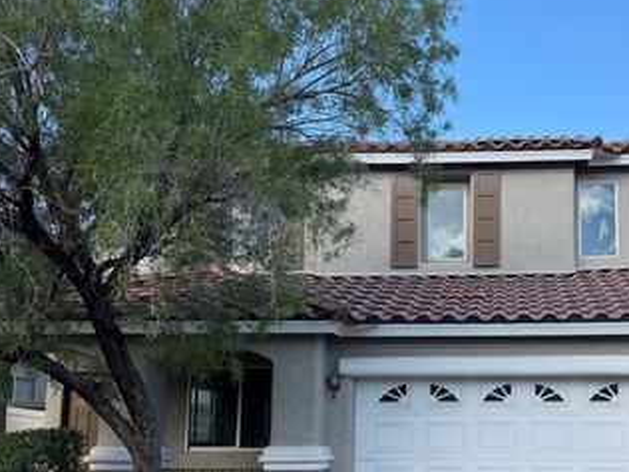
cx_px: 466
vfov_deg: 37.0
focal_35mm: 38
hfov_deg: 47.3
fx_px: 690
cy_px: 342
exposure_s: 1/1464
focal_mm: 6.76
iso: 80
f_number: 1.78
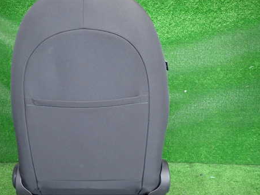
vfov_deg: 42.9
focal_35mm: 33
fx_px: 248
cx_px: 95
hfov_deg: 54.7
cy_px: 109
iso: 250
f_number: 2
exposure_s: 1/30
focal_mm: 4.5
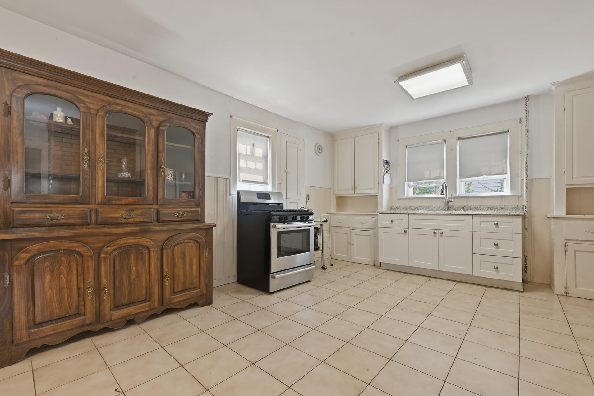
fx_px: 247
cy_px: 207
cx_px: 294
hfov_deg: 100.4
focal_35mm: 15
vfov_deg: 77.3
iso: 100
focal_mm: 14
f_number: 11
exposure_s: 1/3.33
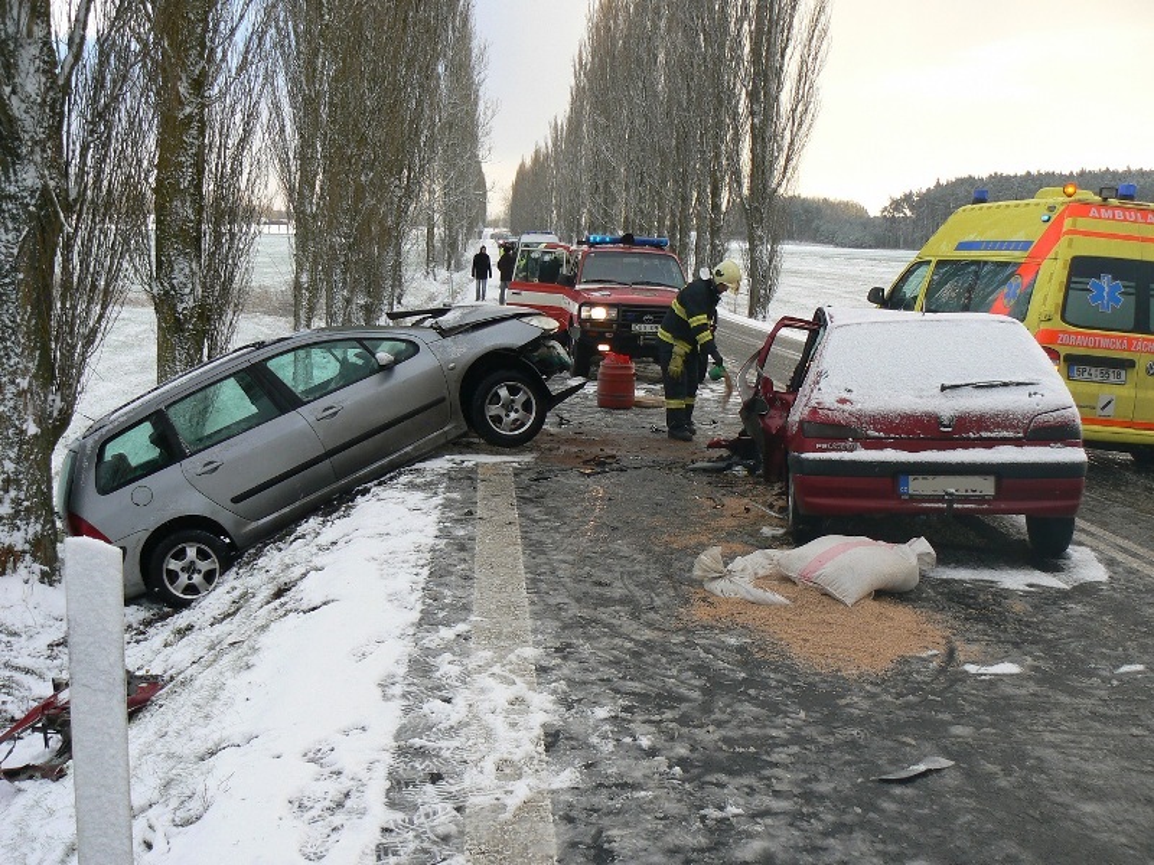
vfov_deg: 39.7
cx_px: 577
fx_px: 1200
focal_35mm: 36
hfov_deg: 51.4
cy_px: 432
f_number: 4
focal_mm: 6
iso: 80
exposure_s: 1/80
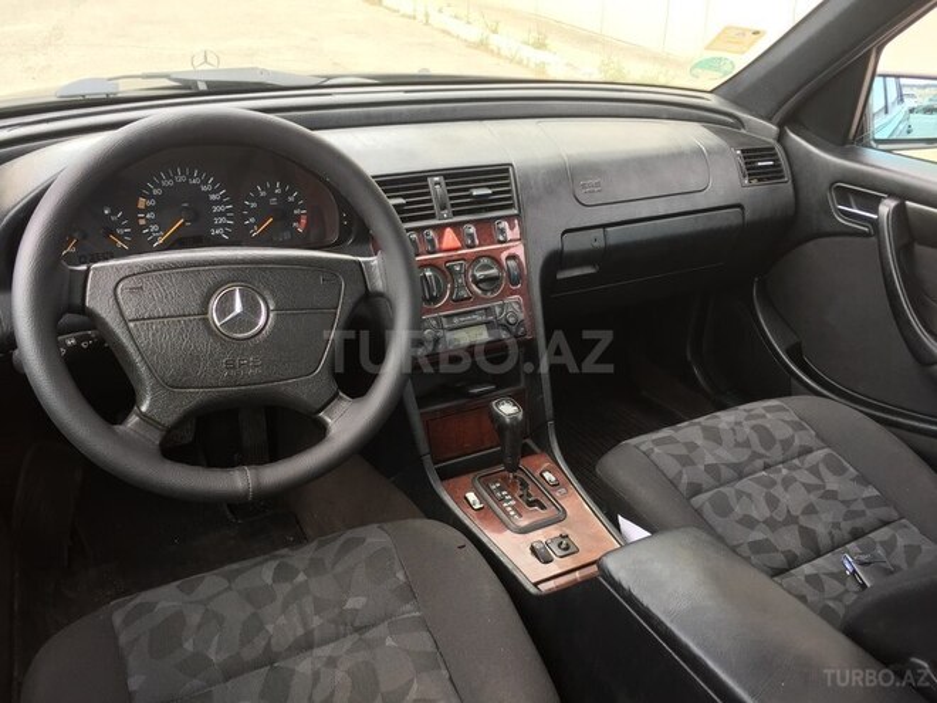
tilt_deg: -26.3
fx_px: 785
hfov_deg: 61.7
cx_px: 468
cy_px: 352
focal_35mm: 29
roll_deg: -1.2
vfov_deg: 48.2
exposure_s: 1/100
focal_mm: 4.15
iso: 40
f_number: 2.2
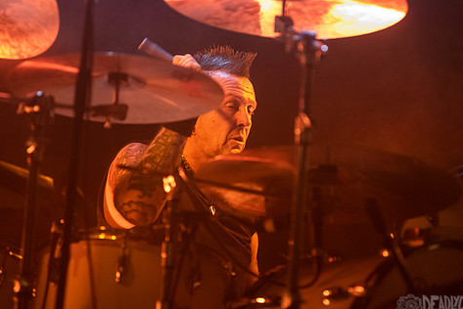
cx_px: 228
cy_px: 140
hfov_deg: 8.4
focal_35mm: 245
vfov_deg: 5.6
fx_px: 3153
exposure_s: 1/500
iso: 3200
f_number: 3.2
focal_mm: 200
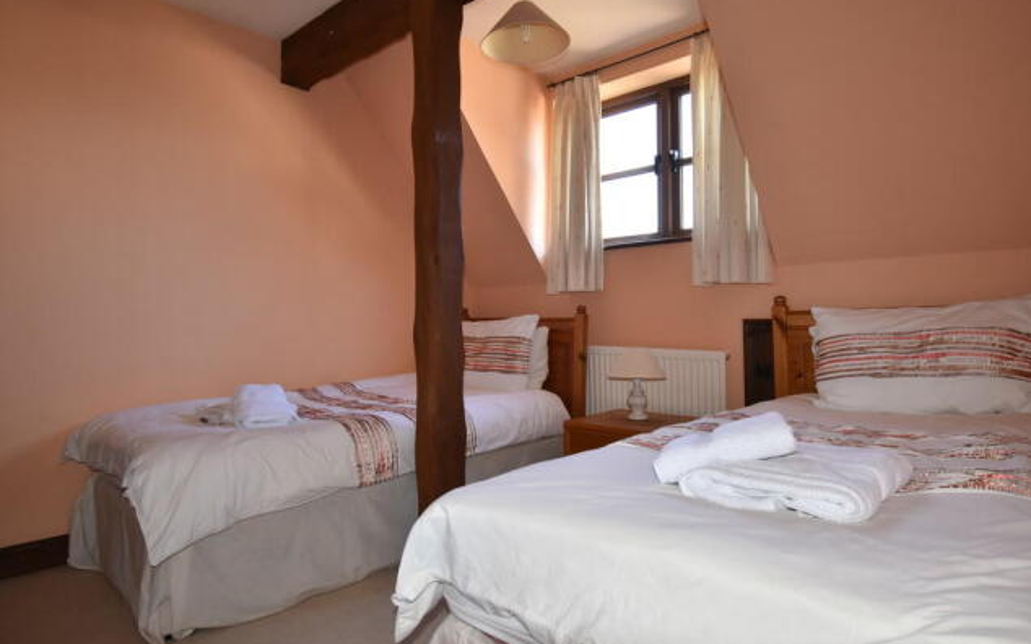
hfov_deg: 83.6
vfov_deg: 58.3
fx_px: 577
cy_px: 308
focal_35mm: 21
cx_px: 507
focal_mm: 13
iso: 640
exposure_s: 1/60
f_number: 4.8
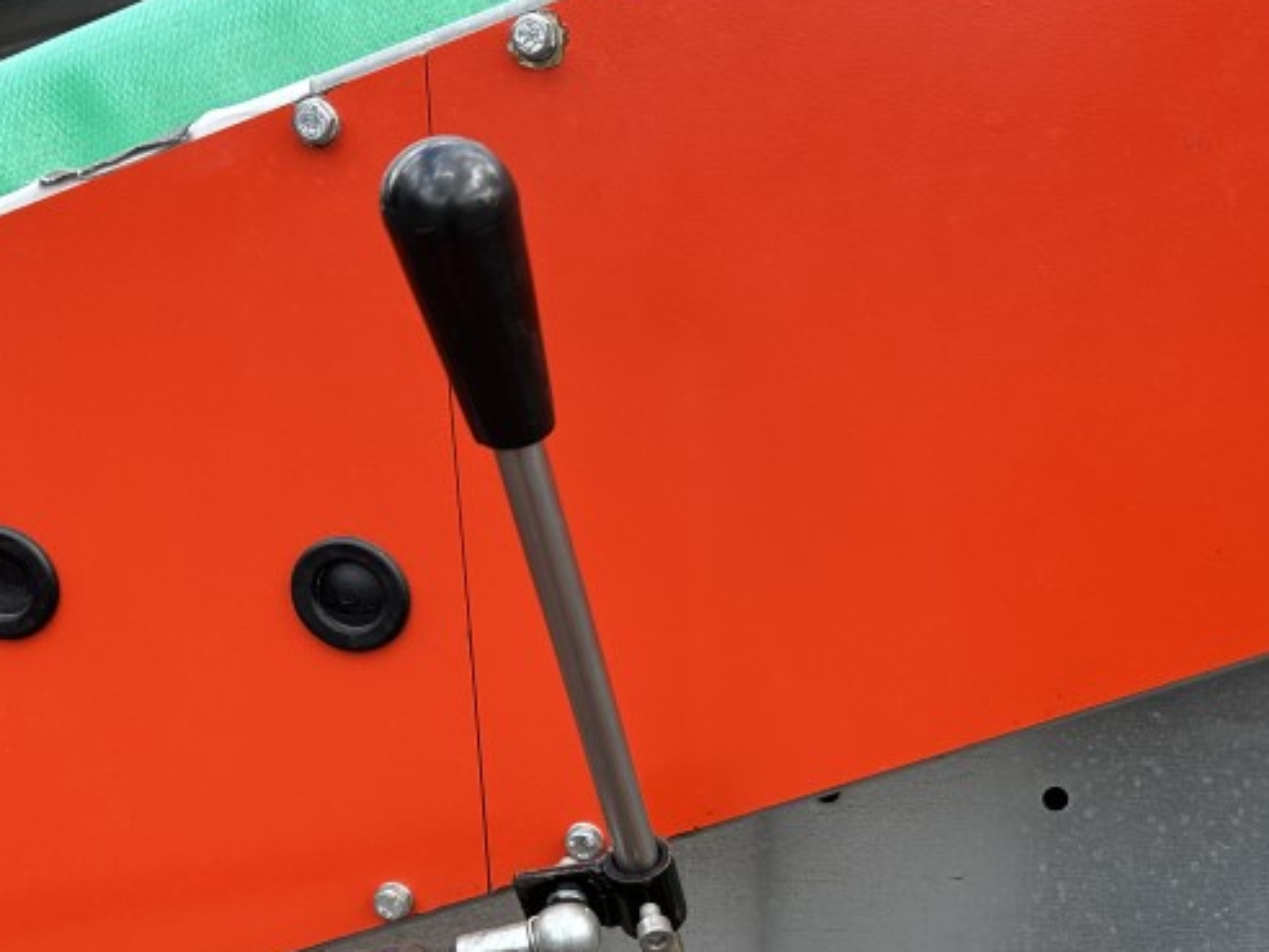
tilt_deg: -22.0
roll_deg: -0.5
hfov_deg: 37.1
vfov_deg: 28.1
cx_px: 972
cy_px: 836
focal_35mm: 50
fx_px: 1833
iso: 80
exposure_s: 1/927
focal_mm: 6.86
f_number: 1.78
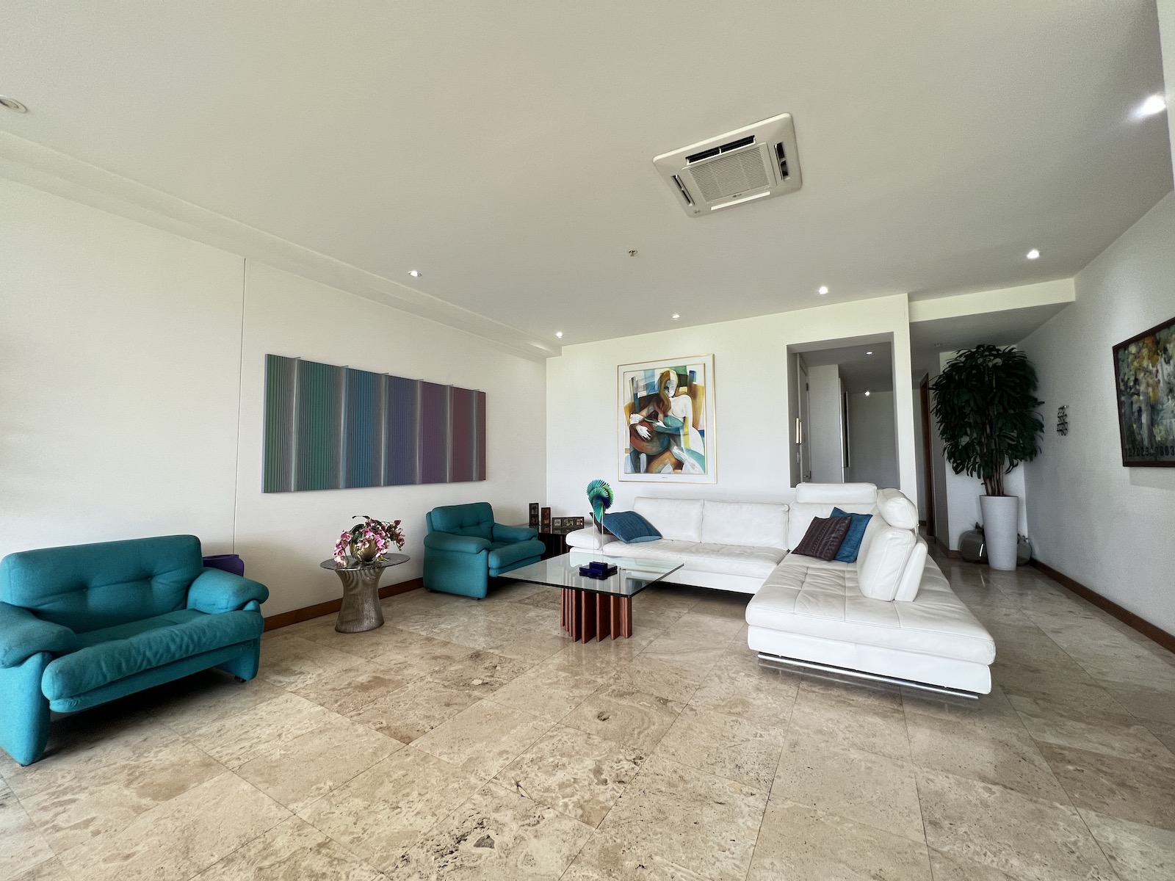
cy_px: 440
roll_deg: +0.7
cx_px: 588
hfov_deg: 106.2
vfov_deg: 89.9
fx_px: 441
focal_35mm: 13
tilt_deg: +3.0
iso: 125
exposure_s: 1/99
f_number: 1.8
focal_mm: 1.57
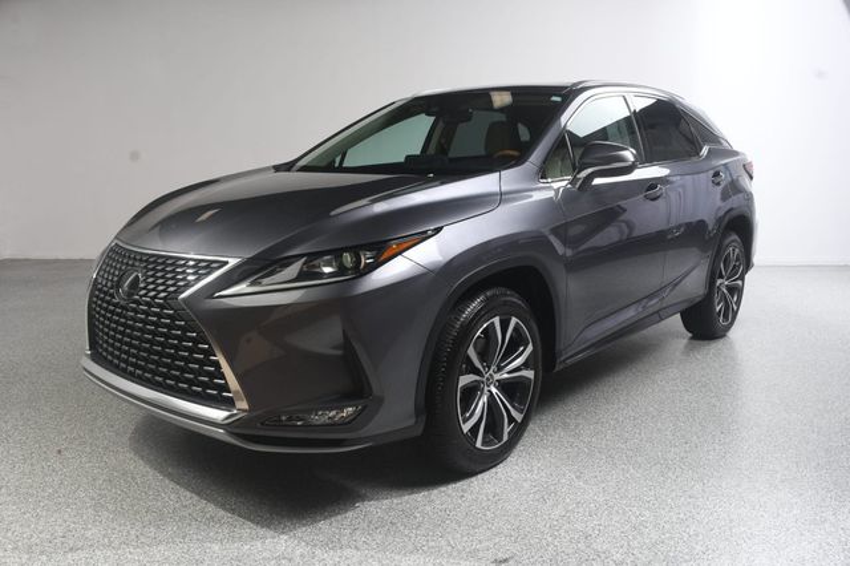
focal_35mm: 30
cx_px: 425
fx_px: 708
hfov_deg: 62.0
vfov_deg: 43.6
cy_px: 283
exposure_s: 1/160
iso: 100
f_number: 9
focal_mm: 20
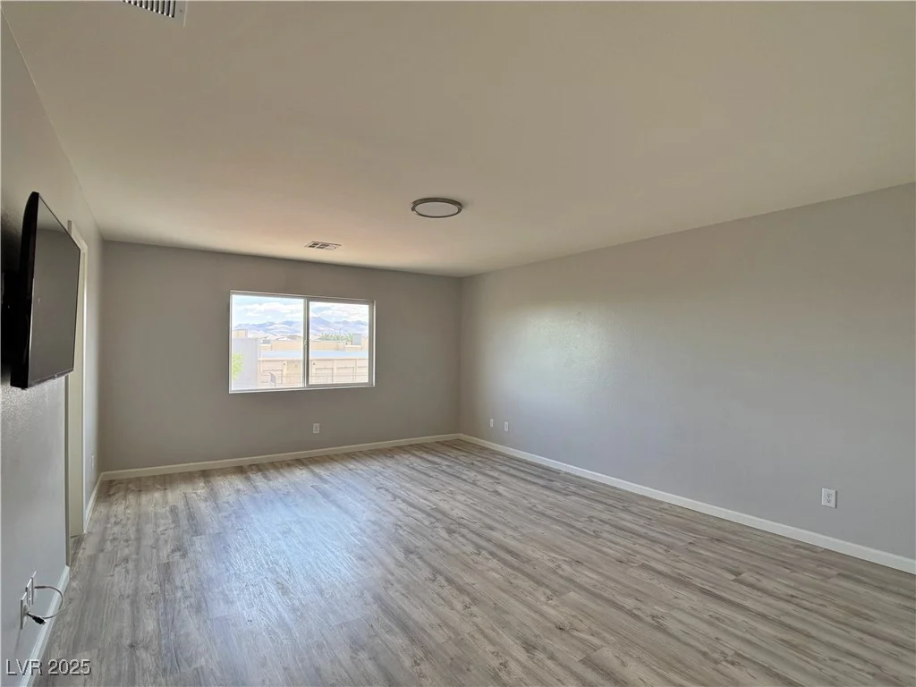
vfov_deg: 56.8
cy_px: 344
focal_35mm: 24
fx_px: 635
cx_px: 458
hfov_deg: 71.6
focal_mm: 6.76
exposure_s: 1/219
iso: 200
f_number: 1.78
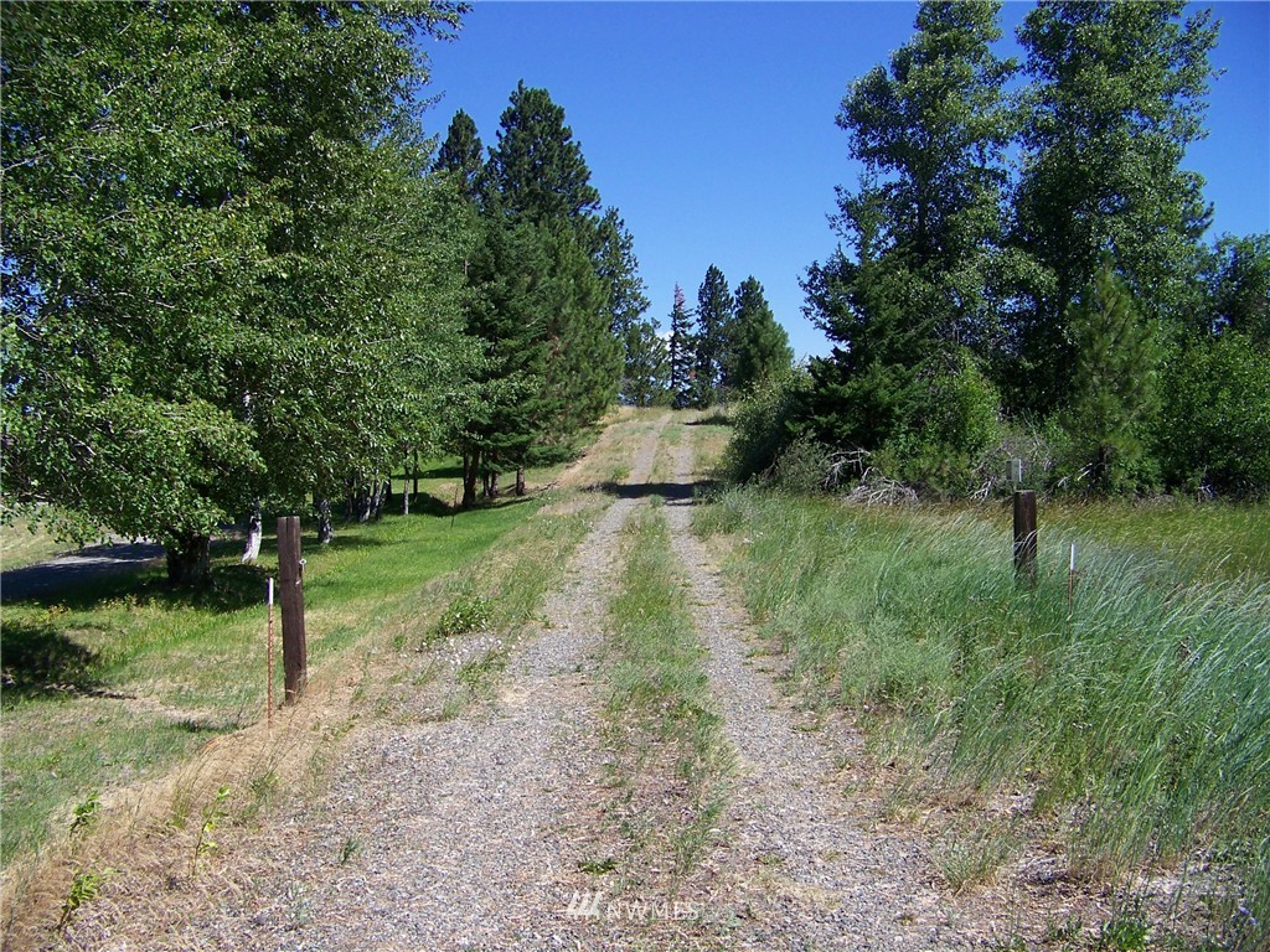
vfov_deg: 39.7
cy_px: 476
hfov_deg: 51.4
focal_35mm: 36
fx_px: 1321
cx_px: 635
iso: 64
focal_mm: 5.85
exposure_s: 1/640
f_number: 2.8
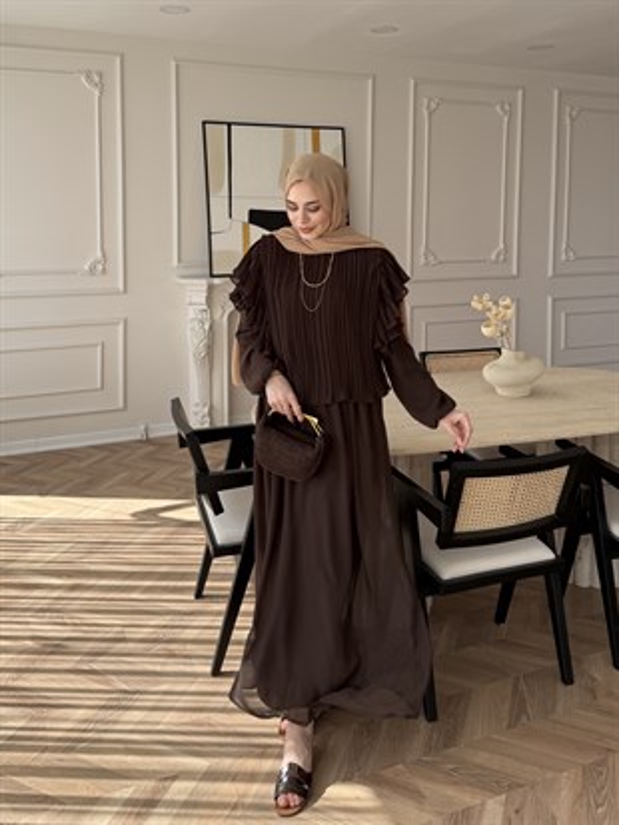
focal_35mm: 24
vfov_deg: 71.6
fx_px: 572
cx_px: 310
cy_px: 412
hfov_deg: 56.8
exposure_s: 1/689
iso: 80
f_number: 1.78
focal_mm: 6.76
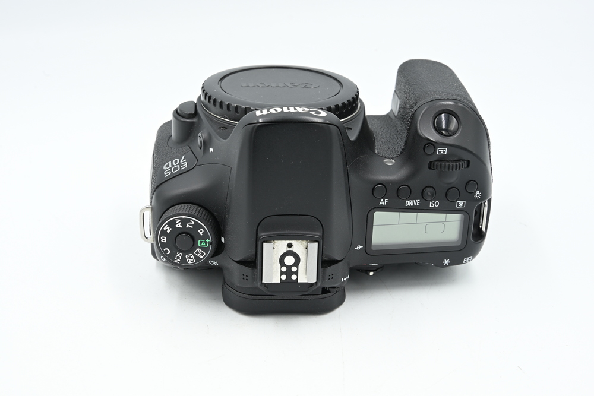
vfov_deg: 18.4
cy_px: 198
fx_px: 1221
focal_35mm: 74
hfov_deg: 27.3
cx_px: 297
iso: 100
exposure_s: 1/10
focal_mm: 74
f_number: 14
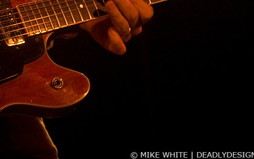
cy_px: 26
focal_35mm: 170
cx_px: 84
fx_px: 1177
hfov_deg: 12.3
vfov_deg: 7.7
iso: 800
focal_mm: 70
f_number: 3.2
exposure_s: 1/50
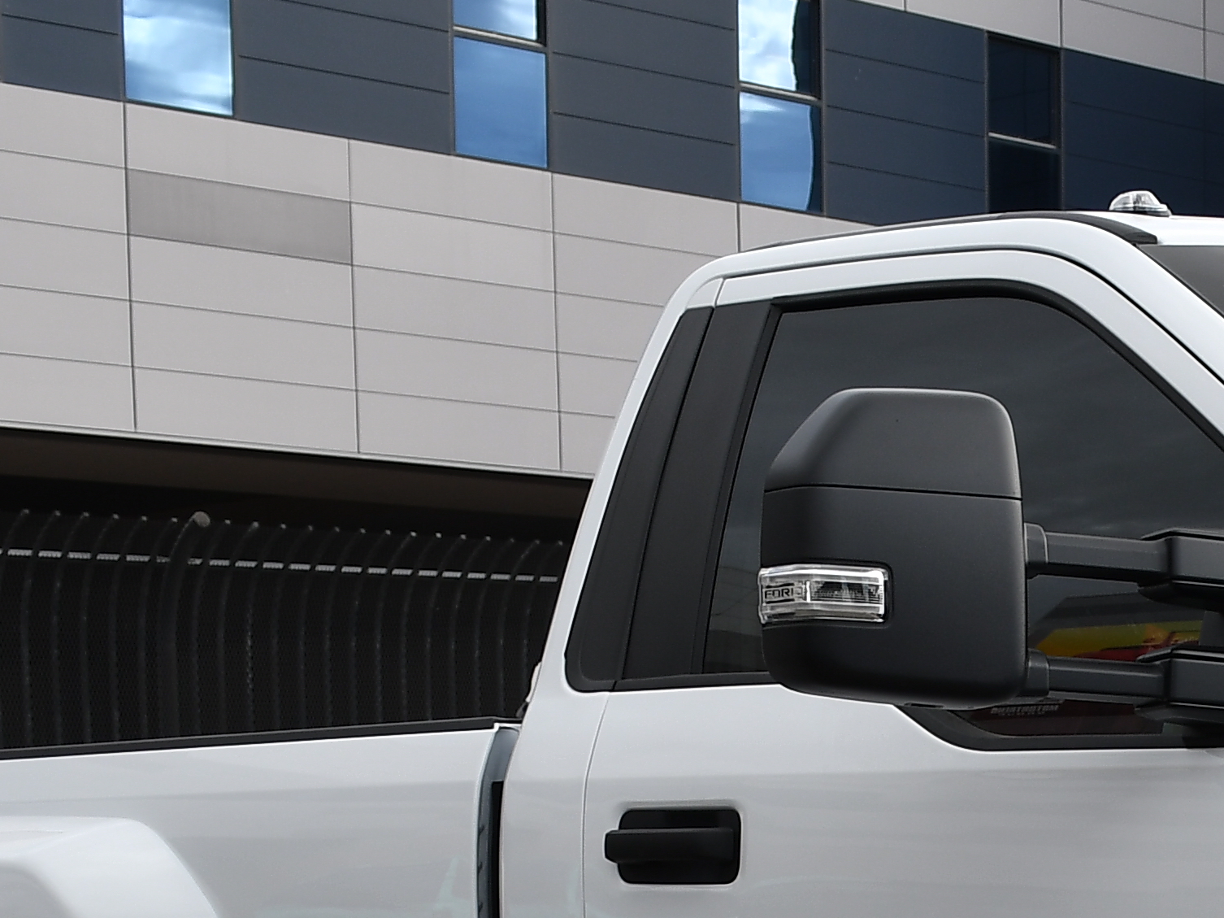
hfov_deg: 19.3
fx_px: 3394
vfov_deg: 14.5
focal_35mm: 96
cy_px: 1292
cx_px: 1471
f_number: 5
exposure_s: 1/250
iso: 100
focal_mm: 18
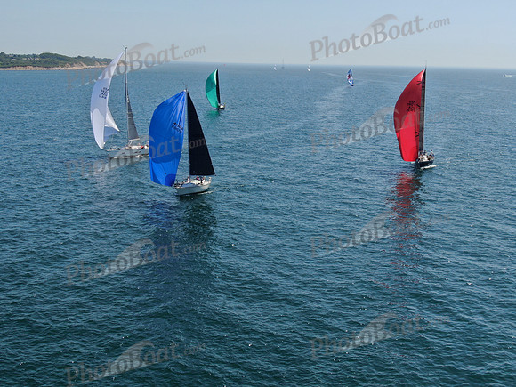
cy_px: 194
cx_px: 258
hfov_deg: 39.7
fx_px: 716
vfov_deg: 30.3
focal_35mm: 48
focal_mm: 8.6
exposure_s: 1/1000
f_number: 3.8
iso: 100
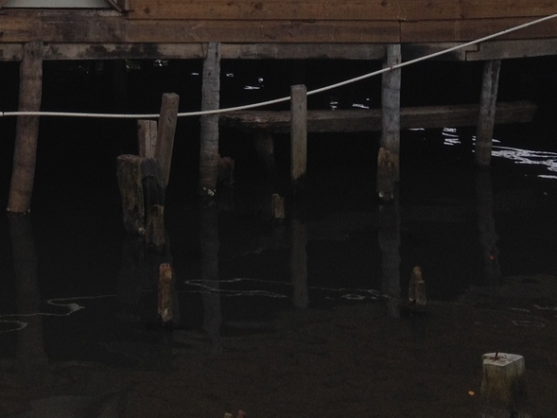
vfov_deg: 14.9
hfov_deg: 20.0
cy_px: -125
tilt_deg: -4.3
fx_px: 1529
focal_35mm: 95
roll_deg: -0.2
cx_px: -11
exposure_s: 1/1227
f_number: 2.4
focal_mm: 4.28
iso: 50
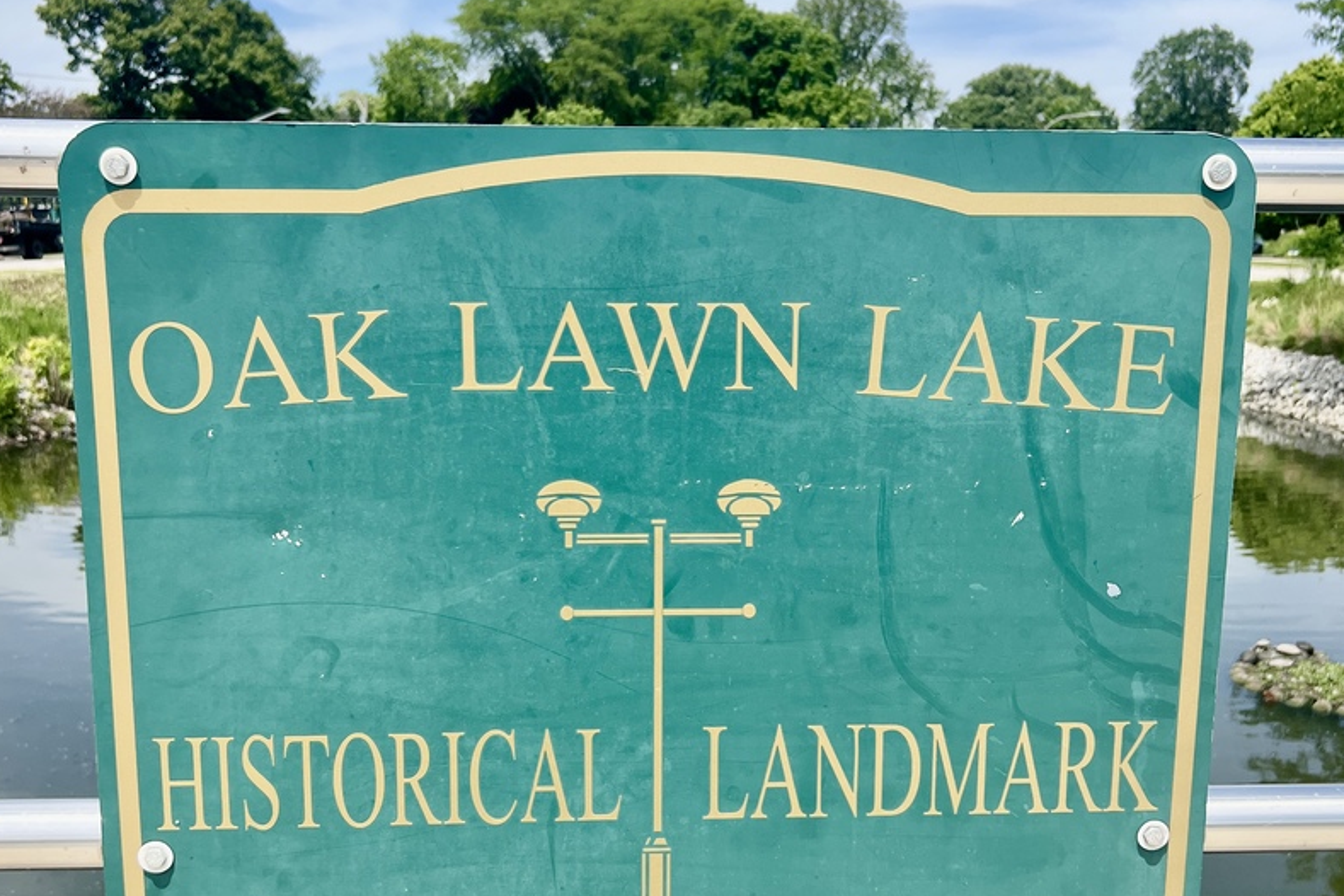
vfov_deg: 35.9
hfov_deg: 51.9
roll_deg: +1.0
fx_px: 1381
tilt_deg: -8.8
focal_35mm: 37
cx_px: 666
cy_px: 472
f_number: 1.5
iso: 50
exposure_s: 1/3968
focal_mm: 5.7
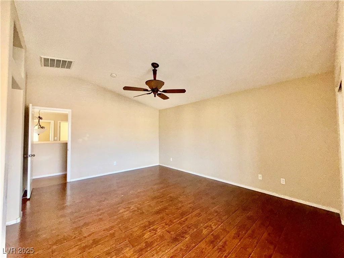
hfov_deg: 102.1
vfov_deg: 85.7
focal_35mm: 14
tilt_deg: +2.0
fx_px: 139
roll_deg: +0.3
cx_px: 172
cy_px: 129
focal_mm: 2.22
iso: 200
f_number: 2.2
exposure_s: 1/116
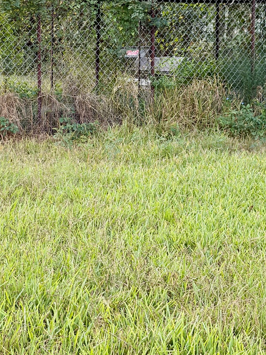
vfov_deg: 21.5
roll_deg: -0.9
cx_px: 133
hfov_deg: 16.4
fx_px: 922
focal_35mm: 90
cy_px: 61
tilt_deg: -0.4
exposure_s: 1/433
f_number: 1.6
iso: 50
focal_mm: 5.96
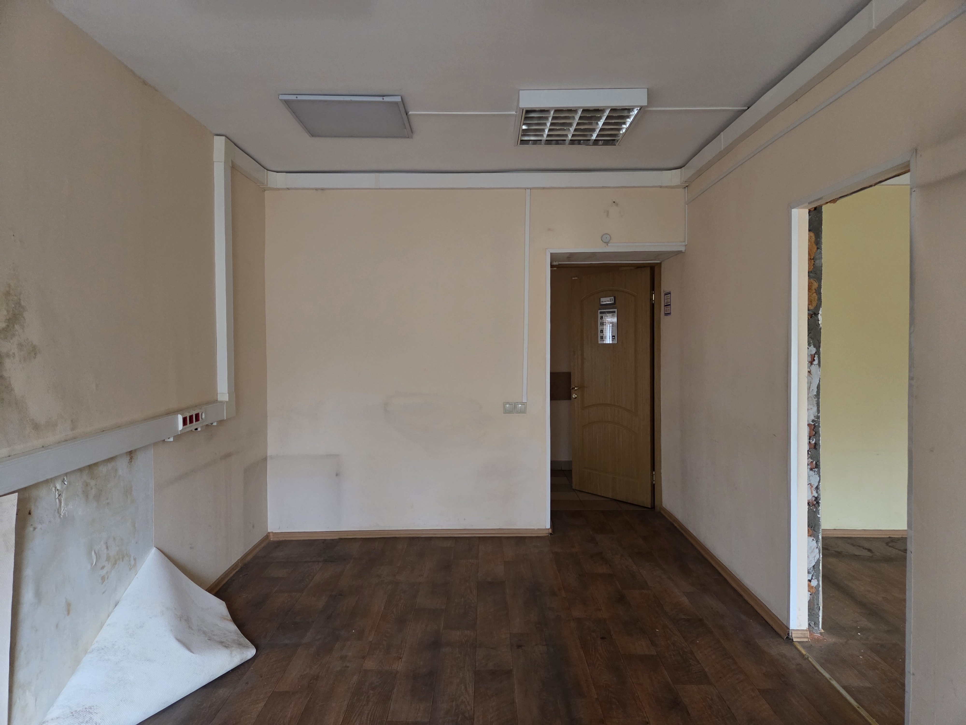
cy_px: 362
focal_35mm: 23
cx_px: 483
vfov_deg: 58.9
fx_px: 642
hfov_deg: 73.9
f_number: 1.8
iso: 1250
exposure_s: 1/100
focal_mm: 5.4
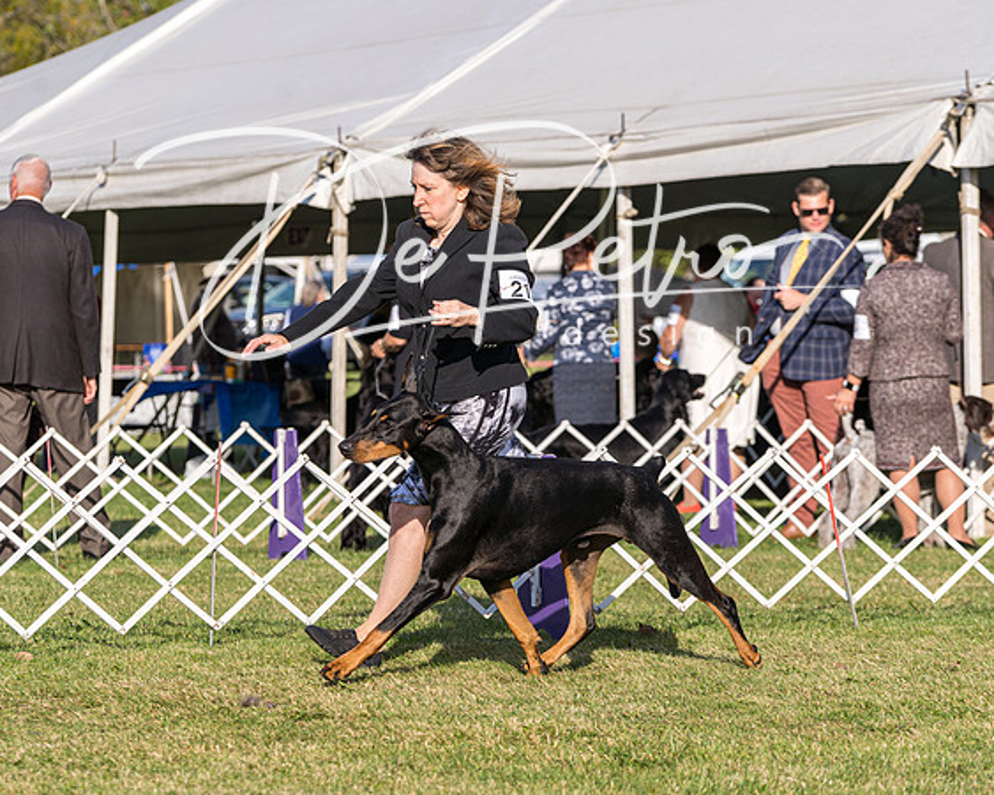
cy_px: 398
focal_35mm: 159
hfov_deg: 12.2
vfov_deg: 9.7
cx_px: 497
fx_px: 4670
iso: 200
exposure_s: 1/1000
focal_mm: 141
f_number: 5.6
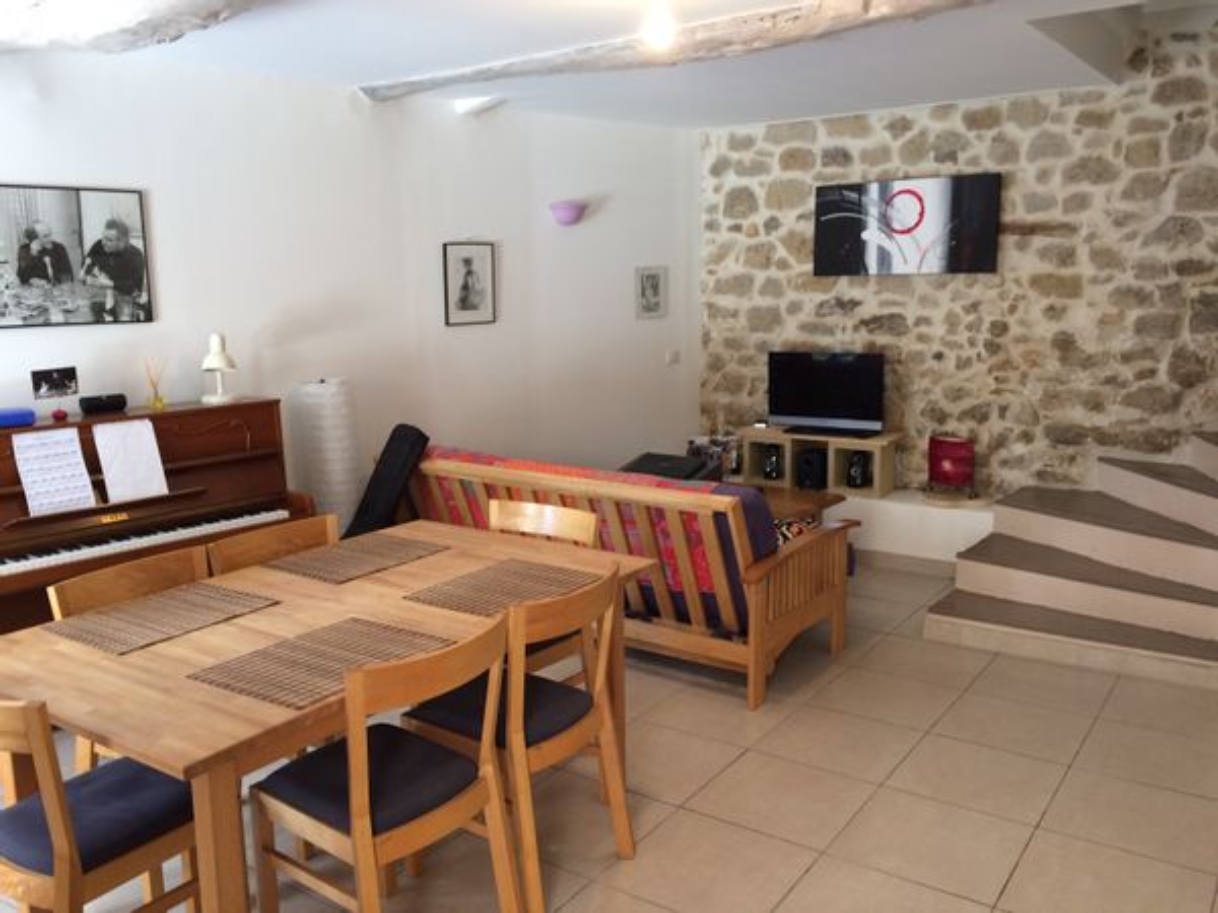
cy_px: 456
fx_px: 1020
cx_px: 609
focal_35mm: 29
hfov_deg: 61.7
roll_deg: +0.2
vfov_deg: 48.2
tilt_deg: -10.7
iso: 100
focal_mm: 4.15
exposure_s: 1/33
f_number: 2.2
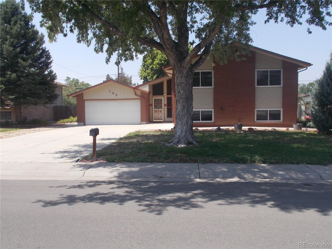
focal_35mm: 34
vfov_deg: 41.8
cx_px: 166
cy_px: 124
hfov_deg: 54.0
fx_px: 326
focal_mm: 6
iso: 80
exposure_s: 1/80
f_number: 9.2
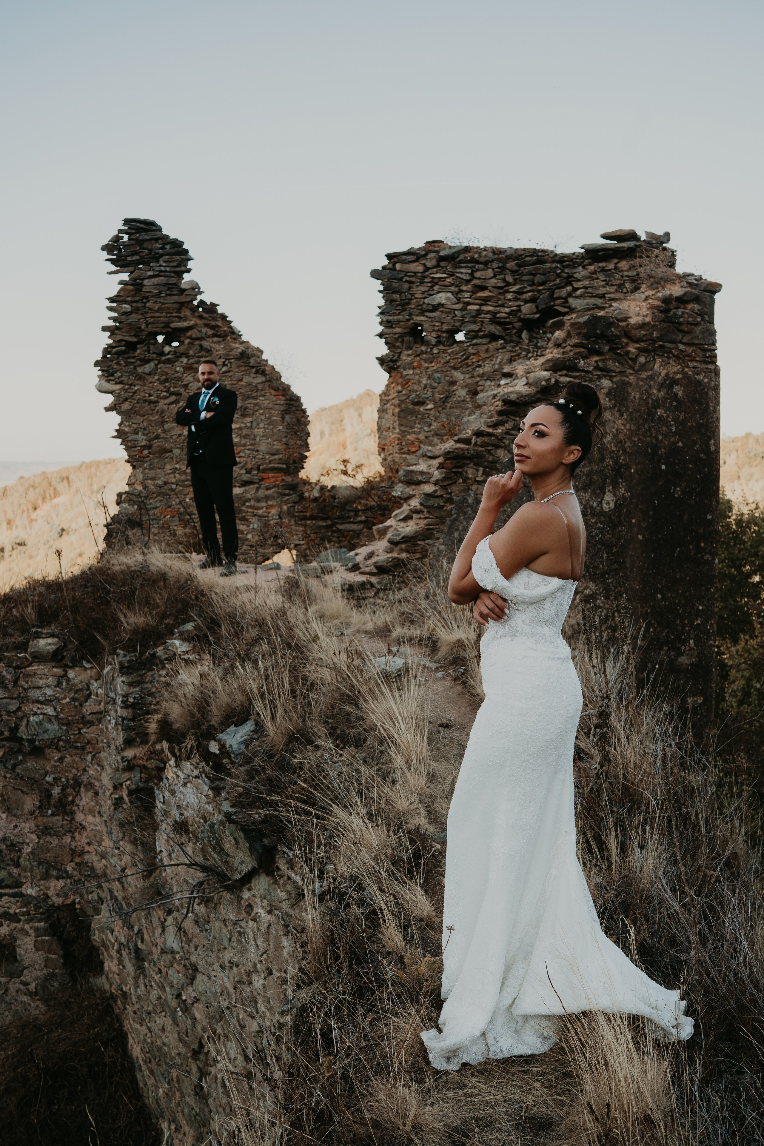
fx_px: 1114
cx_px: 382
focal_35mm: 35
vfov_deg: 54.4
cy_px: 573
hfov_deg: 37.9
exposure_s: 1/320
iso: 320
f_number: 5.6
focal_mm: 35
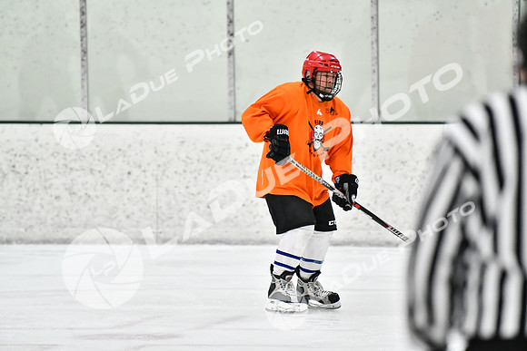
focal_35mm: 285
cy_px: 176
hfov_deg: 7.2
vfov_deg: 4.8
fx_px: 4173
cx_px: 264
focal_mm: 190
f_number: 2.8
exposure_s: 1/1250
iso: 5000
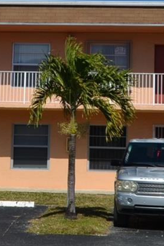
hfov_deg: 14.0
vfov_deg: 20.6
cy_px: 52
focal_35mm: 98
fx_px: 669
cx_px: 67
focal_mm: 17
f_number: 14
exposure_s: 1/200
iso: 100
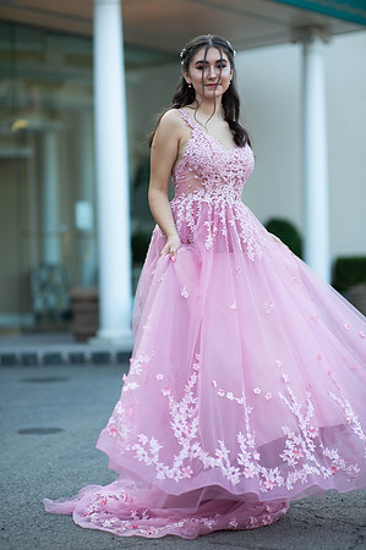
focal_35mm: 85
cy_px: 275
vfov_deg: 23.9
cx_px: 183
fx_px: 1299
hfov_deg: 16.0
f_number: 2
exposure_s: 1/640
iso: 250
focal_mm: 85
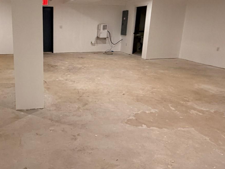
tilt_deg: -14.2
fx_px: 215
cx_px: 65
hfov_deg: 53.6
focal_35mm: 33
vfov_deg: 42.9
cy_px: 79
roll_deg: -0.8
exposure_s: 1/60
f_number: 2.2
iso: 320
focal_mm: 2.22
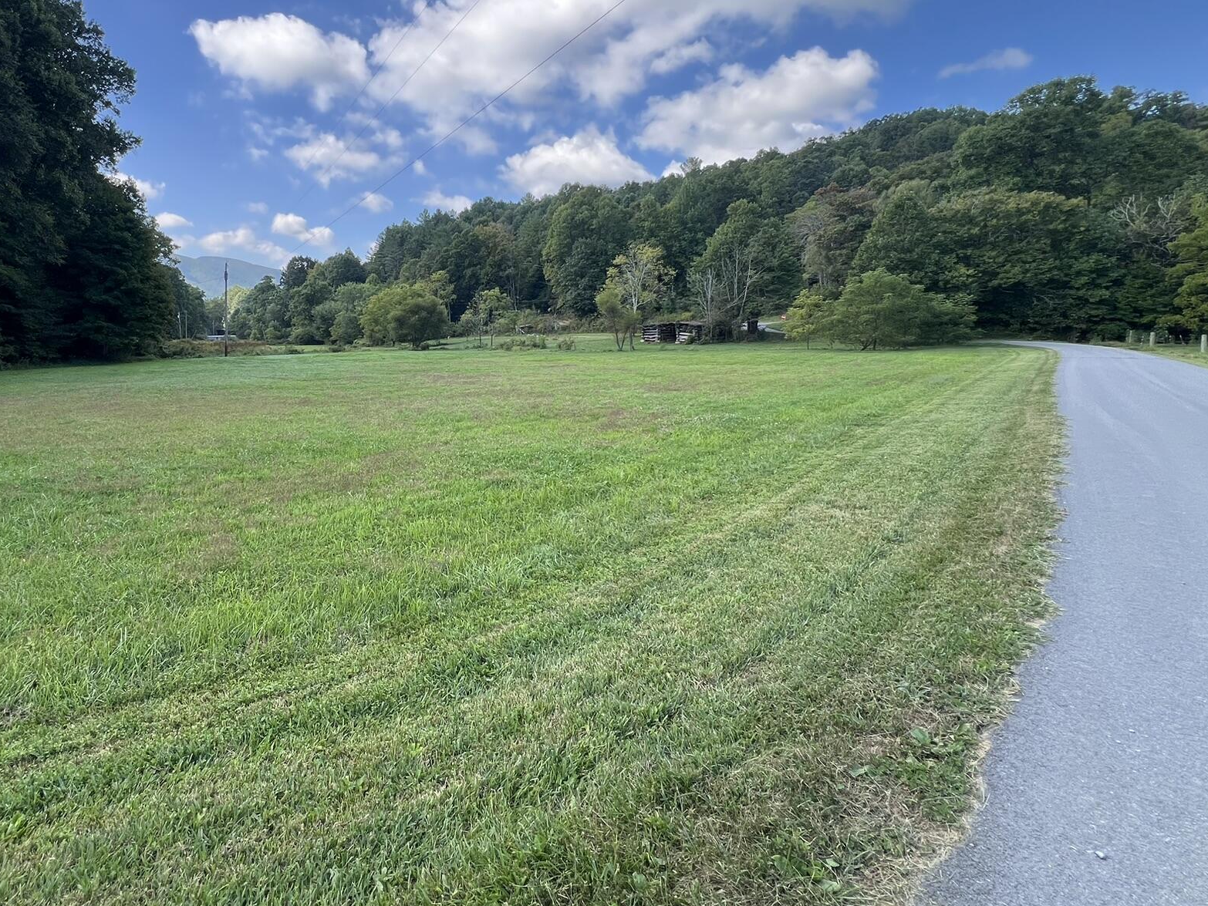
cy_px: 369
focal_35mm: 17
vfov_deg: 74.1
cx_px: 453
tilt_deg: -3.9
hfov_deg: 89.2
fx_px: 593
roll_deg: +0.7
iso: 32
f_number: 1.8
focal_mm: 1.57
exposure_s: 1/410
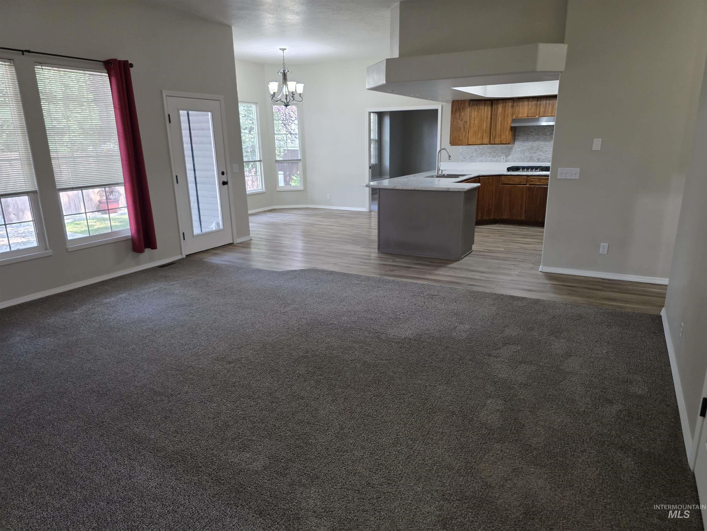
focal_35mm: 23
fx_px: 470
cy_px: 266
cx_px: 354
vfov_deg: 58.9
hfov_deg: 73.9
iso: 400
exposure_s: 1/120
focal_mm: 6.3
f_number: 1.7
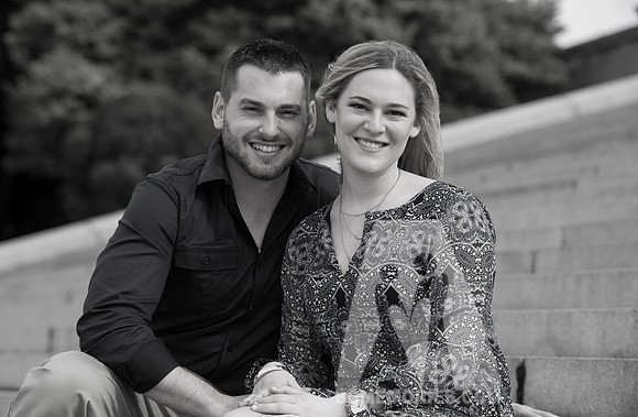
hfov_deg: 17.2
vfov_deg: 11.3
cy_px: 190
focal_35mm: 120
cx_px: 302
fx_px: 2115
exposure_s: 1/500
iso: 160
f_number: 5.6
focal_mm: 112
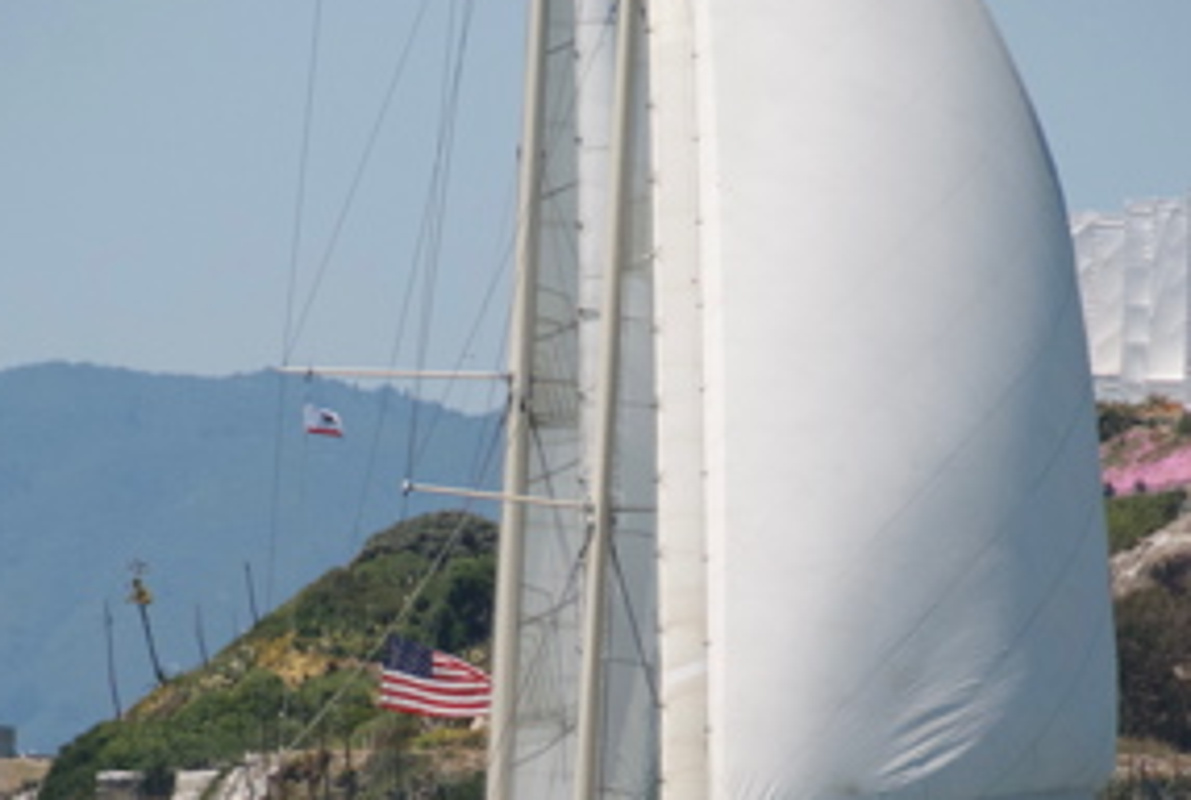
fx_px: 20355
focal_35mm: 614
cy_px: 654
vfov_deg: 2.2
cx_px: 627
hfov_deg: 3.4
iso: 800
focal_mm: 200
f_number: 5.6
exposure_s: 1/4000
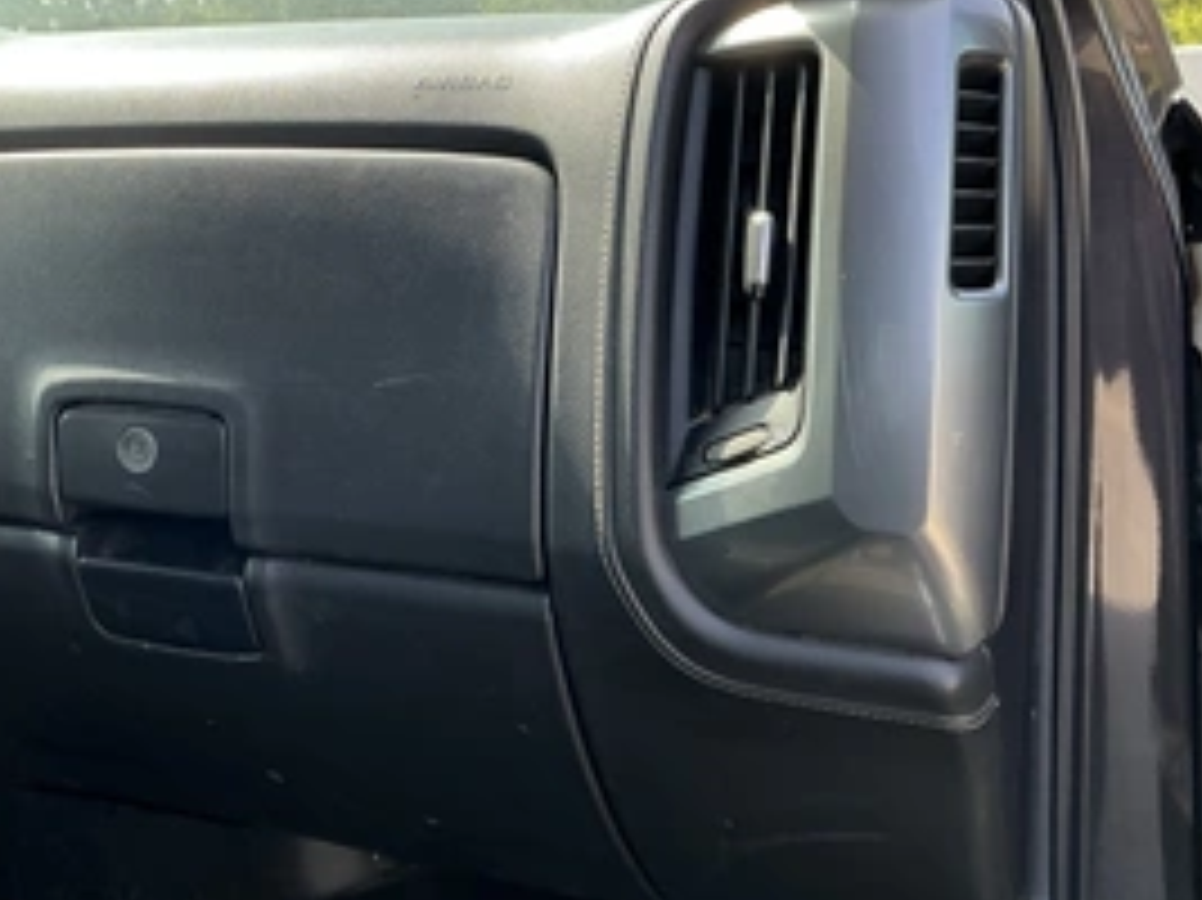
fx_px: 1458
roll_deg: +2.4
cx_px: 405
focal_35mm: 42
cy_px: 279
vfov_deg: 33.9
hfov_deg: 44.2
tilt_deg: -6.4
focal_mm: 3
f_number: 1.8
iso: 20
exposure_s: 1/122
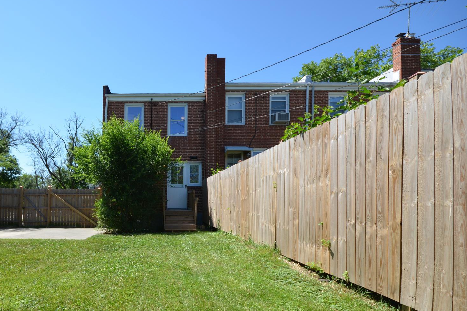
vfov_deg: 58.8
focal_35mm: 21
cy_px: 192
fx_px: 272
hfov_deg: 78.0
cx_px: 147
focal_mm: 10
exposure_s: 1/320
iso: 200
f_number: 9
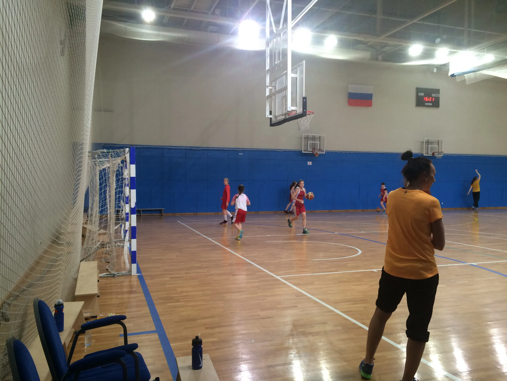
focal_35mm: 29
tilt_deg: -2.2
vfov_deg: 48.2
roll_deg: +1.3
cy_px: 190
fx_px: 425
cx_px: 254
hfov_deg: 61.7
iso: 80
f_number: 2.2
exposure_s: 1/30
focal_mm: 4.15
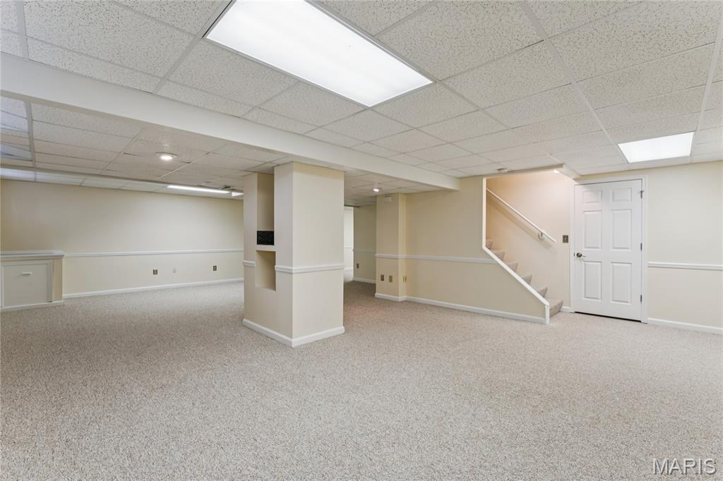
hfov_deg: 97.5
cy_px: 240
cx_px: 362
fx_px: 317
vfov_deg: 74.4
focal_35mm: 16
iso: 320
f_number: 13
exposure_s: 1/8
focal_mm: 15.8
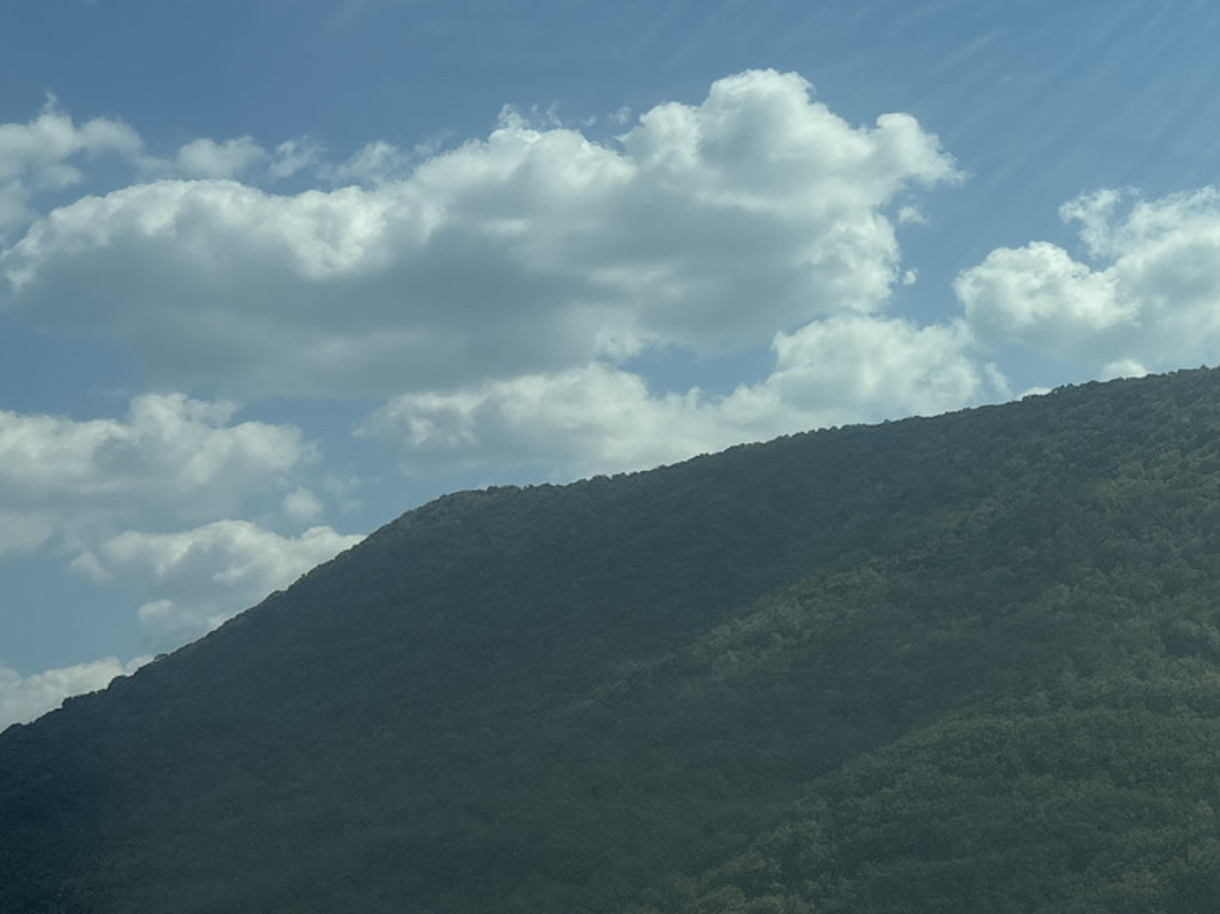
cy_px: 171
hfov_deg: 26.2
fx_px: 2431
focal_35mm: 69
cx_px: 1315
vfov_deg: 21.0
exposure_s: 1/7692
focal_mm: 5.96
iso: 50
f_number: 1.6
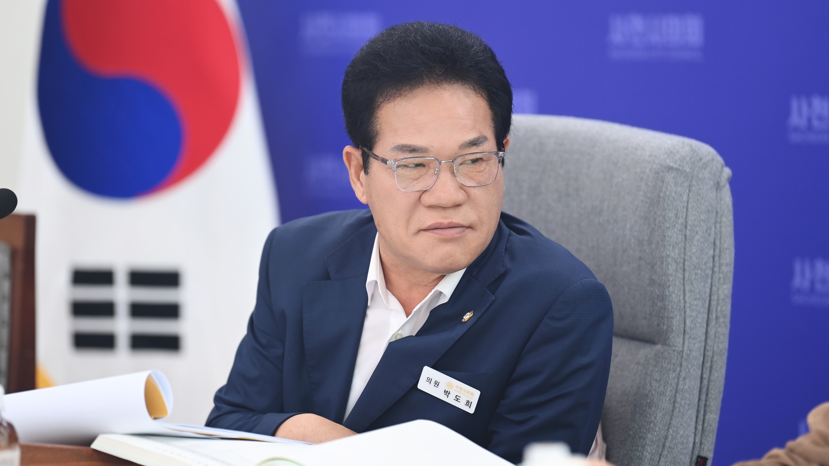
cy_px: 260
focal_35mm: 179
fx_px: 3935
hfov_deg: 12.0
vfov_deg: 6.8
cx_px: 415
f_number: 3.2
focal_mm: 170
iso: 640
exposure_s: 1/160
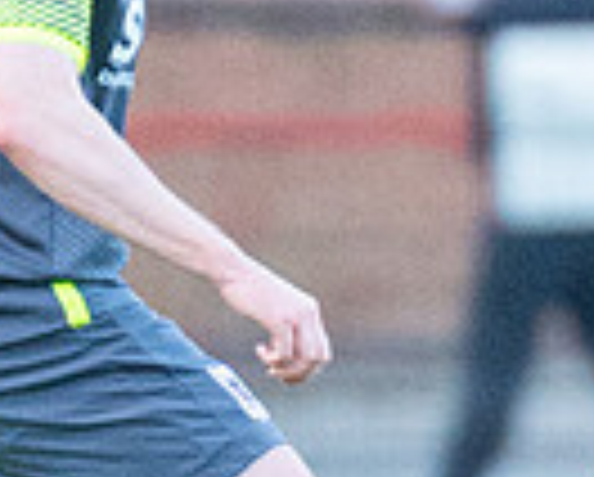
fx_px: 55706
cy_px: -33
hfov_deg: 0.6
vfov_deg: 0.5
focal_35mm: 3164
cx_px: 682
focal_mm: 300
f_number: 2.8
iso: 4000
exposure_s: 1/1600
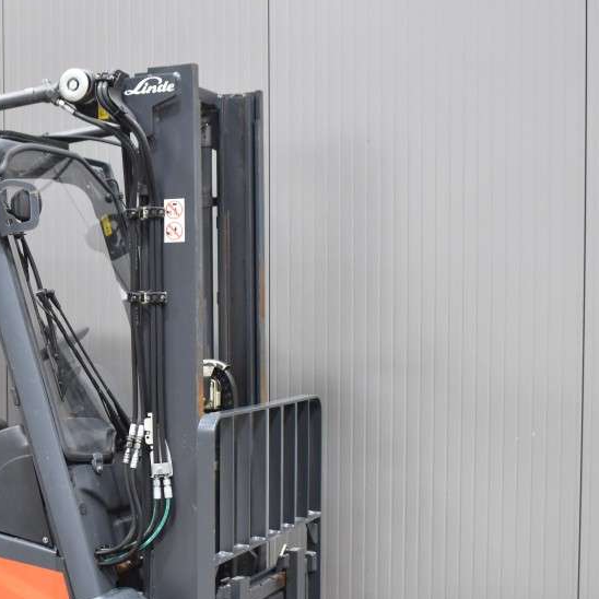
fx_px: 1312
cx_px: 68
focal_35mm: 67
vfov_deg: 25.6
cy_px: 411
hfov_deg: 25.0
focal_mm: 24
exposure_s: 1/25
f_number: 4.5
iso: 1600
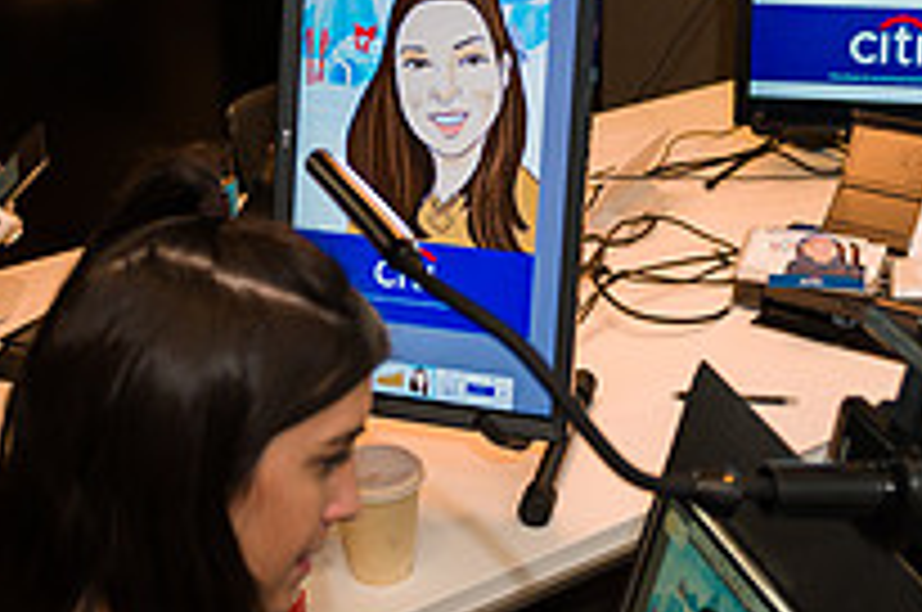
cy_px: 189
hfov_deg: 29.7
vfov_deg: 19.9
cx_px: 472
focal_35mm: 68
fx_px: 1739
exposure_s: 1/200
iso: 400
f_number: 3.2
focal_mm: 24
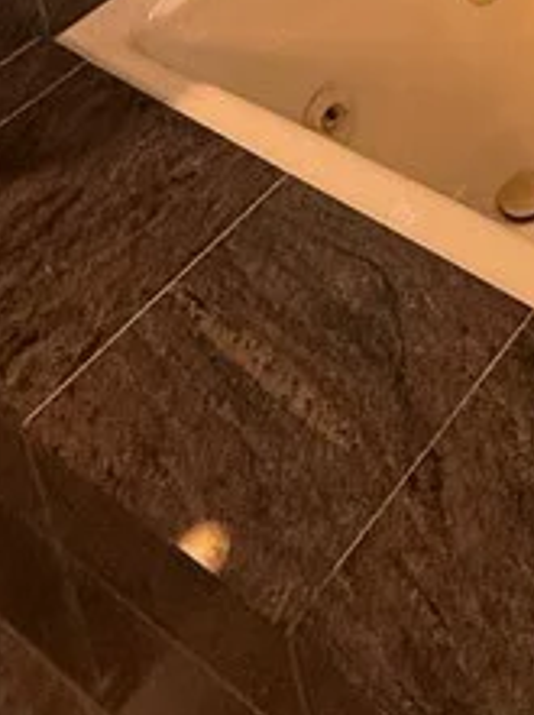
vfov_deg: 21.5
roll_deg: -1.3
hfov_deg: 19.5
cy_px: -514
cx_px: 816
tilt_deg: -21.3
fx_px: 1341
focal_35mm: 65
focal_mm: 2.22
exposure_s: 1/120
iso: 250
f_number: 2.2
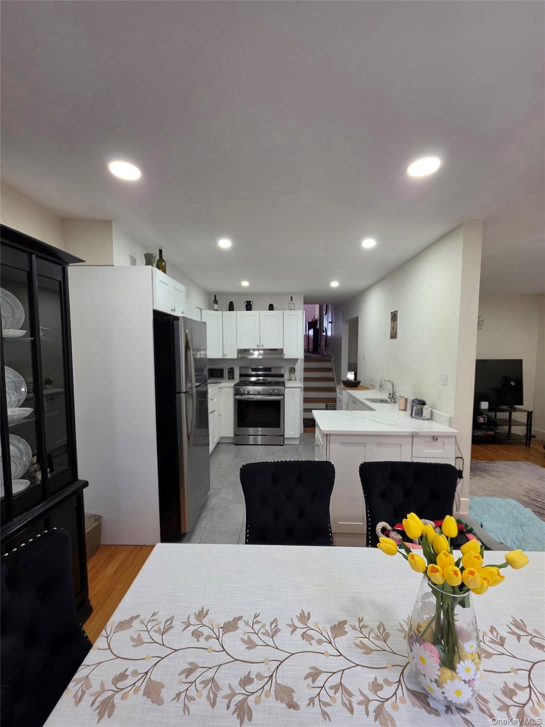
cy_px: 364
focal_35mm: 13
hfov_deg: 89.9
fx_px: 273
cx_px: 272
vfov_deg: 106.2
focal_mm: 2.2
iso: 100
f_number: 1.9
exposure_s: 1/120
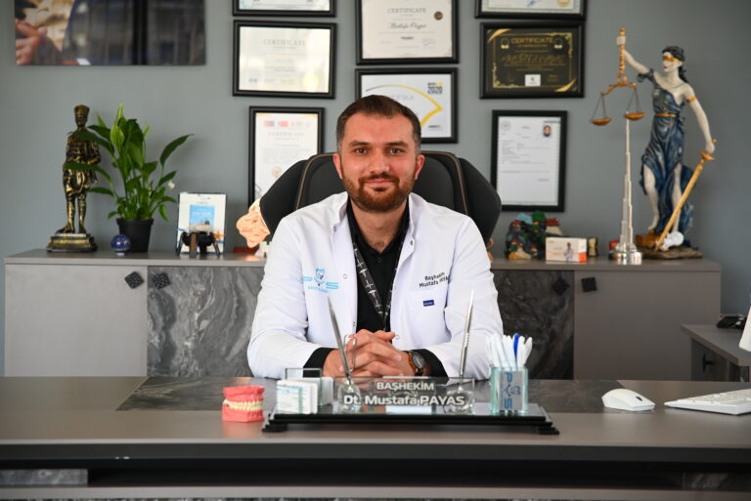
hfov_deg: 23.9
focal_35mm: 85
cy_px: 250
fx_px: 1774
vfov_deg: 16.1
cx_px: 376
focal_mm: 85
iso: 640
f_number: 5
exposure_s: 1/200
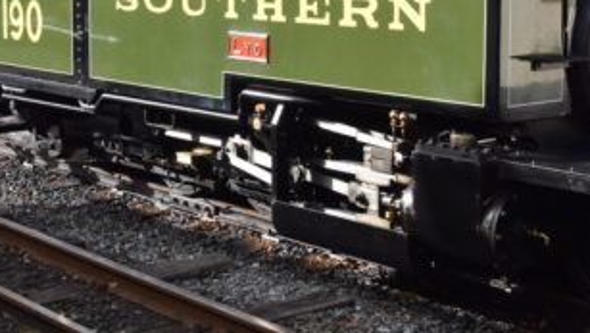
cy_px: 5
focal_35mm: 72
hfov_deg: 29.3
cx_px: 296
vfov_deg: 16.5
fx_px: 1127
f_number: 8
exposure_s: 1/250
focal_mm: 22
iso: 250
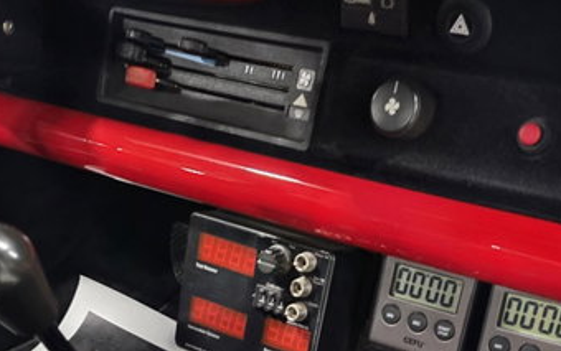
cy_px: 471
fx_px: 841
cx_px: 280
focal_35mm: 55
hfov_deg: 36.9
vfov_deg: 21.1
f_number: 1.7
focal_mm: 6.3
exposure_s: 1/24
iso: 1250
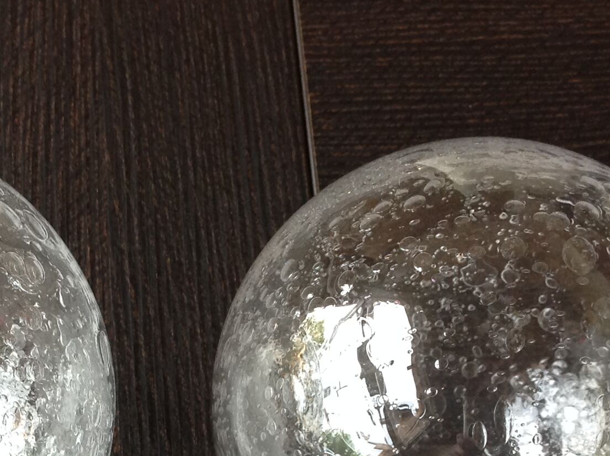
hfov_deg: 23.6
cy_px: 492
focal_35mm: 82
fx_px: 1443
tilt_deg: -68.7
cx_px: 159
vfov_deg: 17.4
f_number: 2.4
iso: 100
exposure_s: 1/15
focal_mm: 4.28
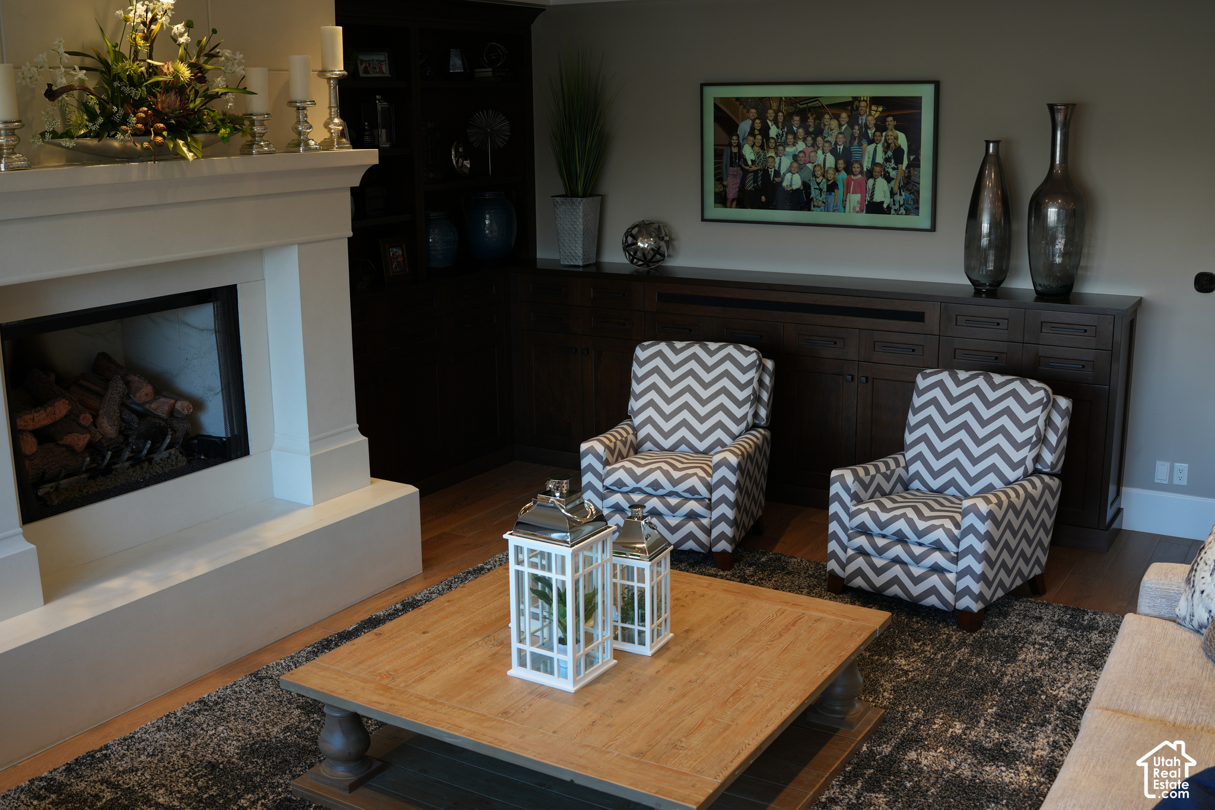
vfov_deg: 36.9
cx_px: 608
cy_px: 405
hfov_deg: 53.1
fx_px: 1215
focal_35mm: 36
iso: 100
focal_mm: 24
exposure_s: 1/50
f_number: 2.8
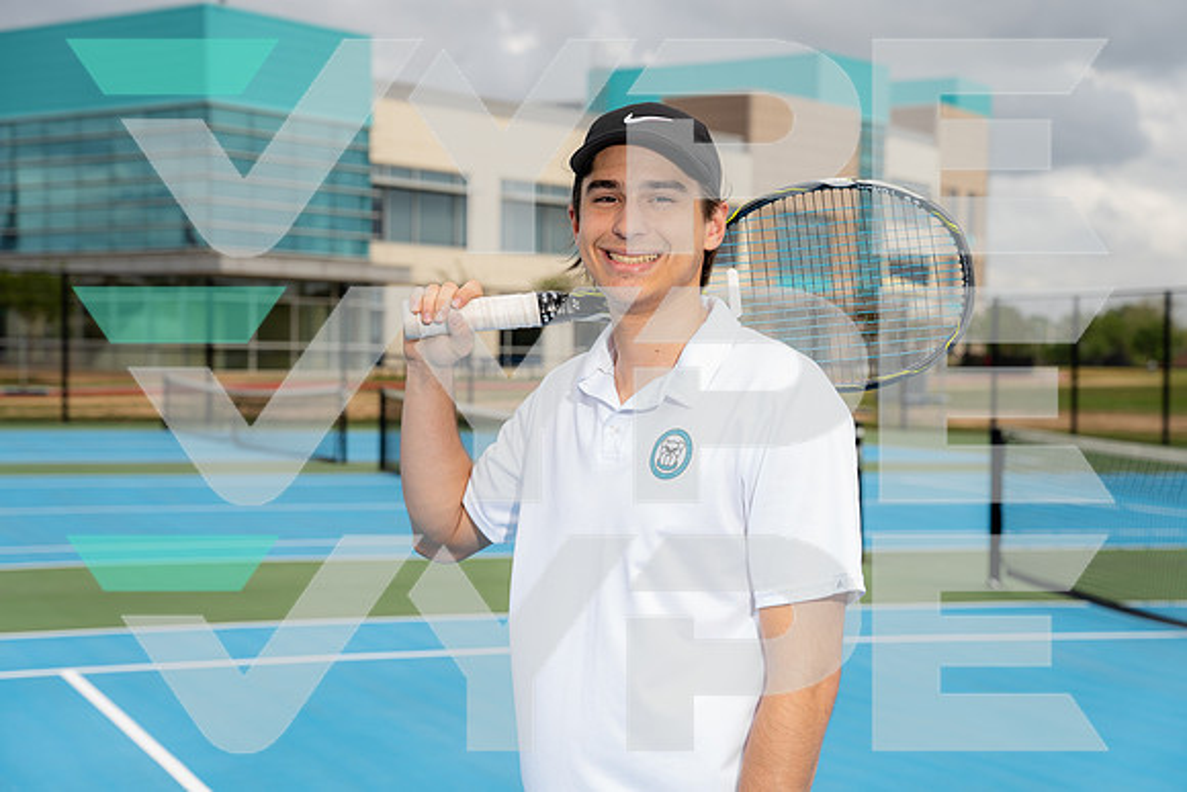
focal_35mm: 67
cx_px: 594
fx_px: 2210
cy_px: 396
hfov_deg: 30.1
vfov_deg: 20.3
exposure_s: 1/250
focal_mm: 67
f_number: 5.6
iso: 100
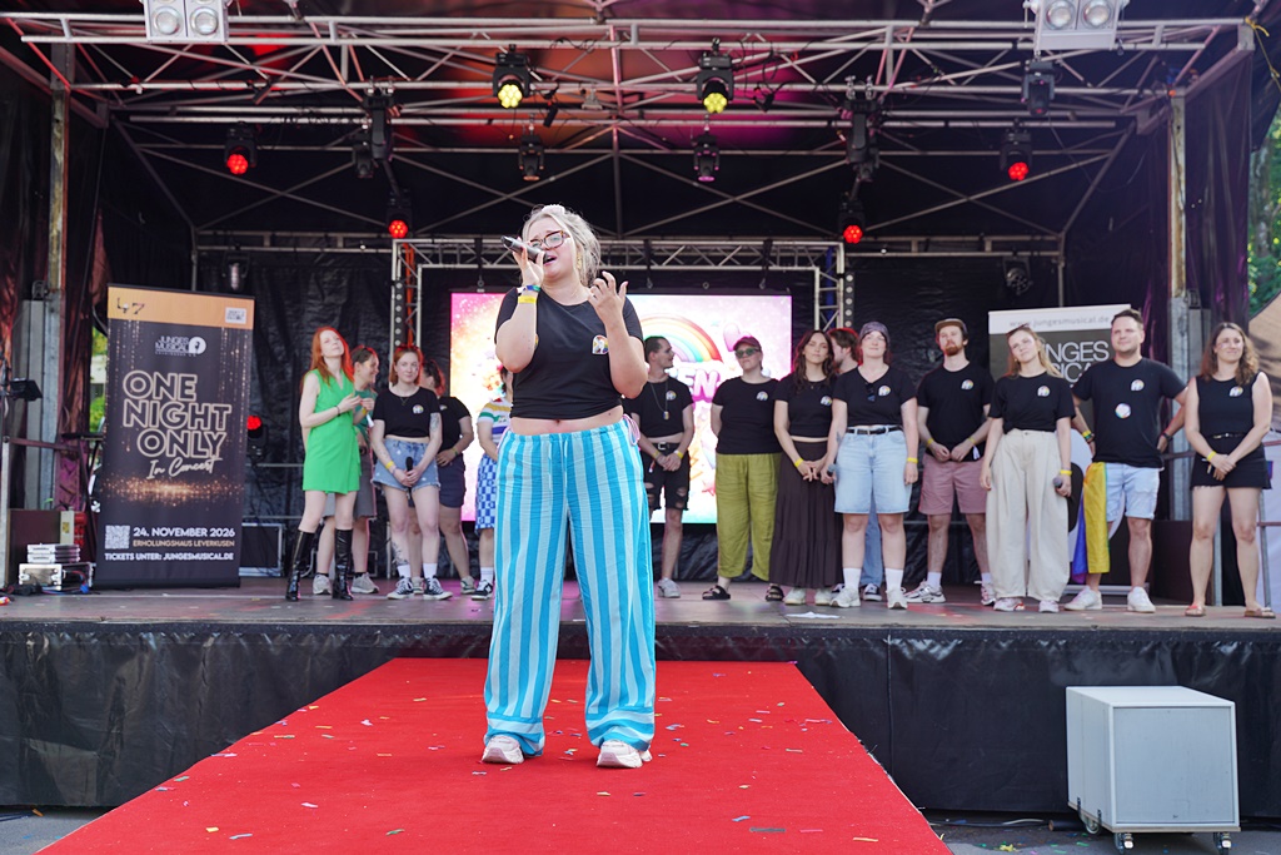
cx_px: 640
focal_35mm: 43
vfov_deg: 31.2
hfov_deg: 45.4
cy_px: 428
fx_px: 1530
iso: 100
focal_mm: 43
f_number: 4.5
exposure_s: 1/80
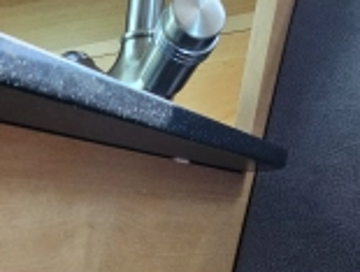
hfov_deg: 35.2
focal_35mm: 46
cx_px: -37
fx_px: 480
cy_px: 450
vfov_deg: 22.8
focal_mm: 2.2
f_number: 2.2
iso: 64
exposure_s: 1/60
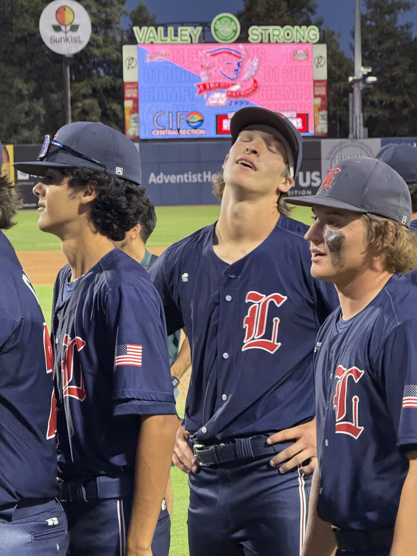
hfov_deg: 12.3
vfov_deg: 16.4
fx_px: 1928
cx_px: 208
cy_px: 278
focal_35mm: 120
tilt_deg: -3.0
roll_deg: +0.8
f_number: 2.8
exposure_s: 1/60
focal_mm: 15.66
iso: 250
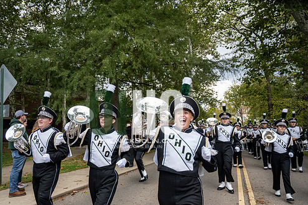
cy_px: 119
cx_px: 136
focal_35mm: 28
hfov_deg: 65.2
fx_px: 240
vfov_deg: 46.3
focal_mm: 24
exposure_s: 1/1000
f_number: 4
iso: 500
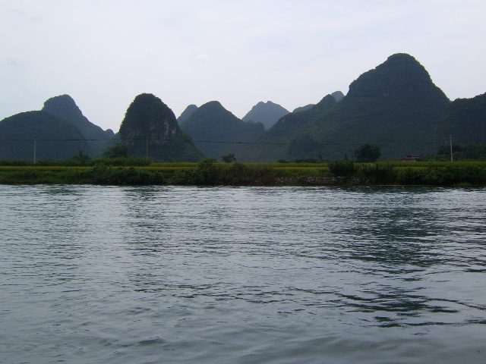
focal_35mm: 31
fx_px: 435
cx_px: 243
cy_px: 182
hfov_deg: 58.4
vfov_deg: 45.4
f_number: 6.7
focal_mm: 8.13
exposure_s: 1/210
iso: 50
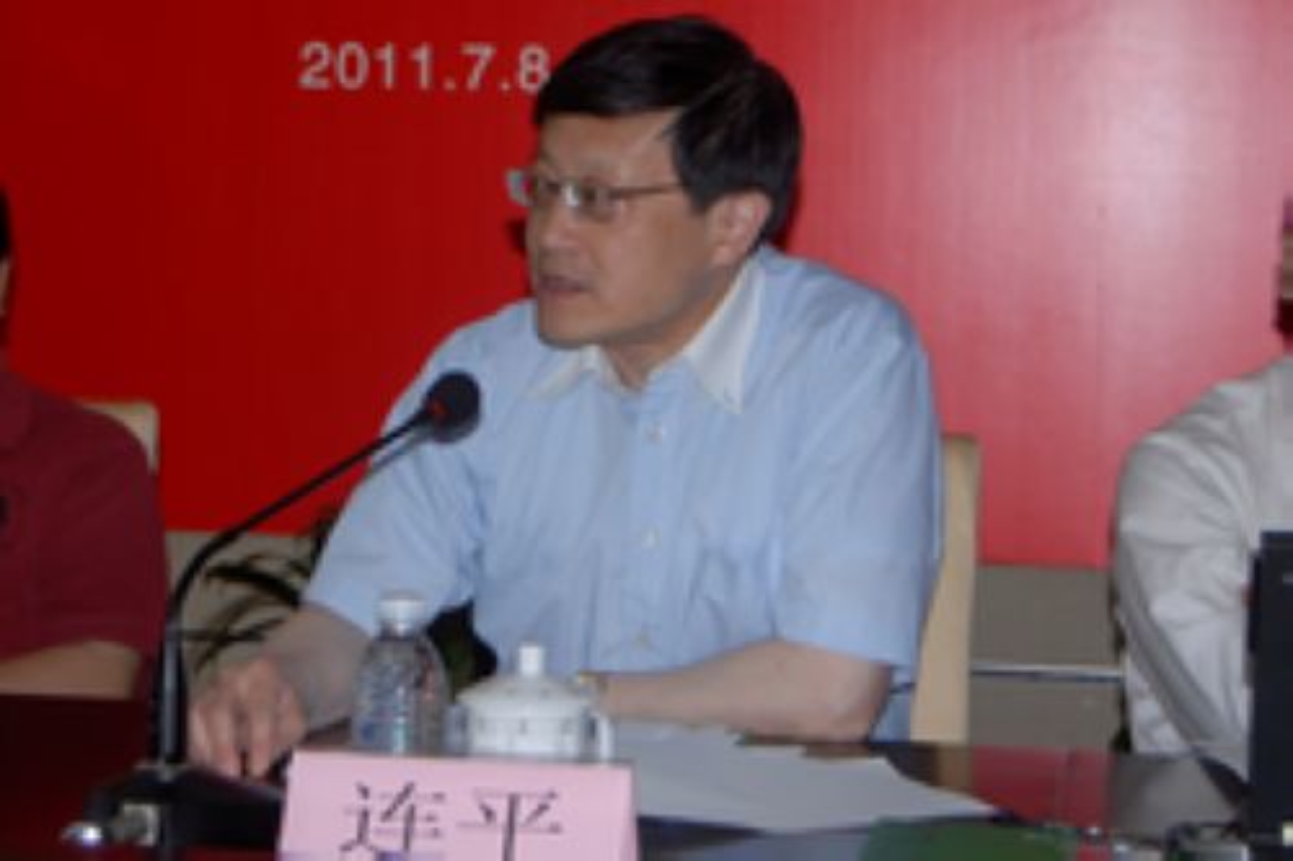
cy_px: 430
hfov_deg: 49.6
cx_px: 646
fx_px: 1400
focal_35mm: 39
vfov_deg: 34.2
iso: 100
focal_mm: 26
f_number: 4
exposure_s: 1/60
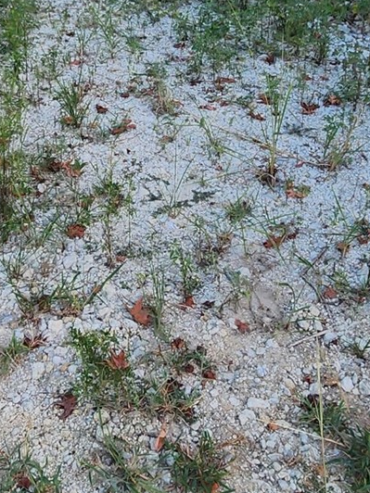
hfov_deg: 28.6
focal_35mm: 50
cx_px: 86
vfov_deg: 36.8
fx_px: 713
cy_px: 95
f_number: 2.2
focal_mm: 2.2
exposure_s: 1/244
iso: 50
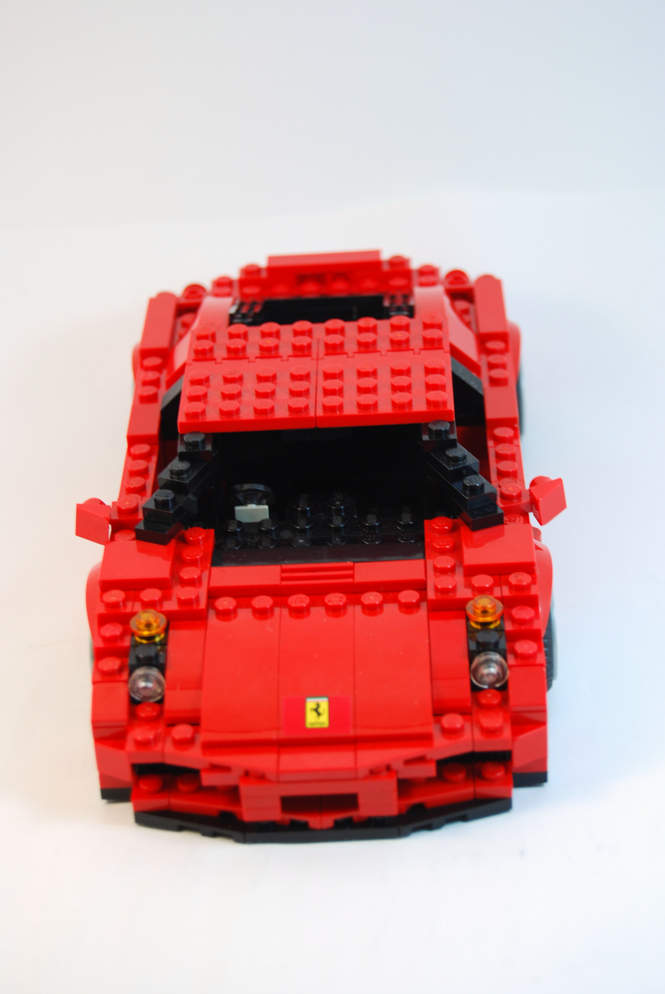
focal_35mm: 82
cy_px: 497
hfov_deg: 16.6
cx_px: 332
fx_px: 2279
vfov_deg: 24.6
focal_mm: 55
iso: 200
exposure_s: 1/50
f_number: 5.6
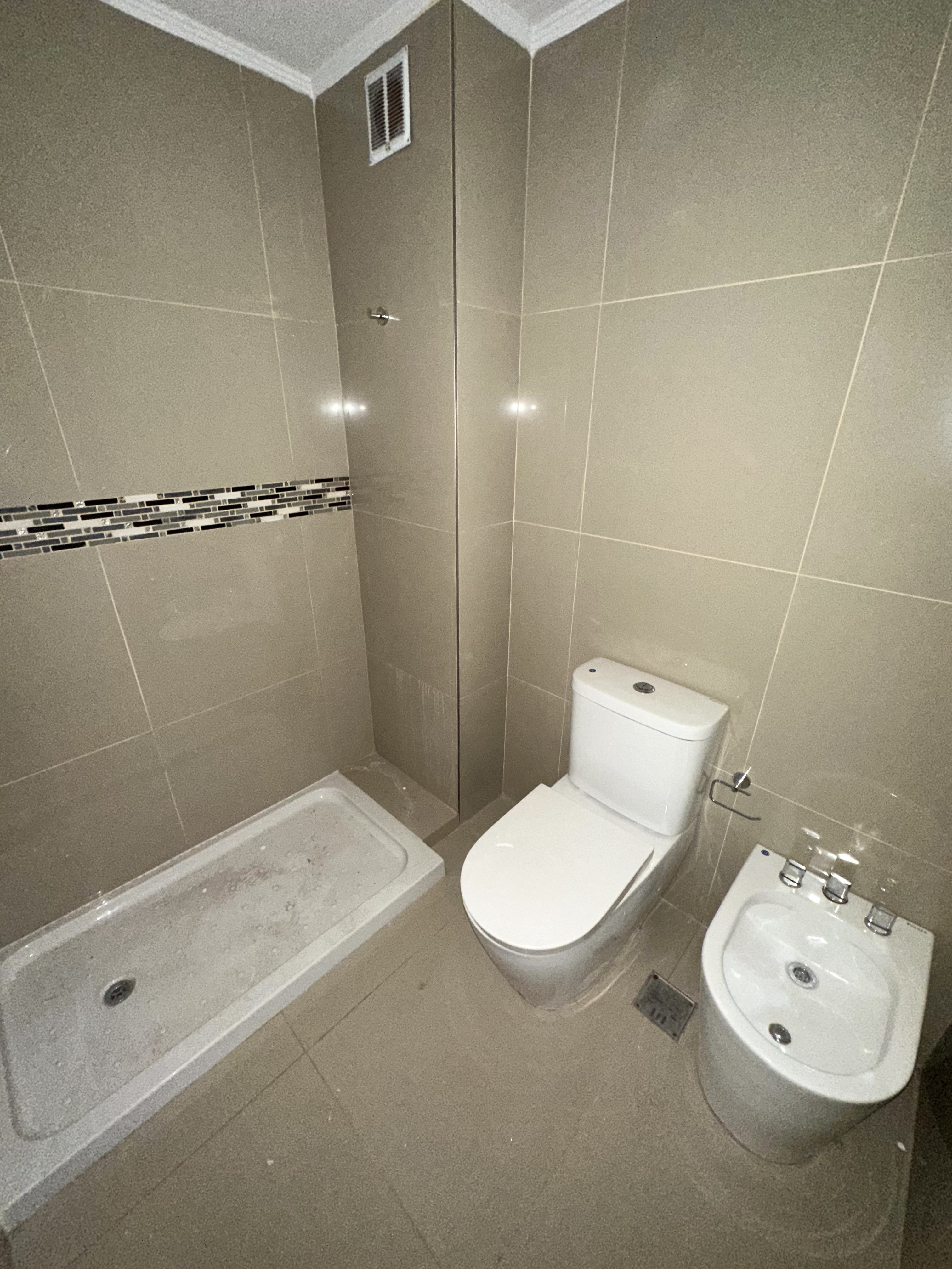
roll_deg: -0.7
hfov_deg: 85.7
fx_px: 513
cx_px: 476
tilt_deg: -22.8
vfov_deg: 102.1
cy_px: 634
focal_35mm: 14
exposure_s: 1/30
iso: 200
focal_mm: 2.22
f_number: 2.2
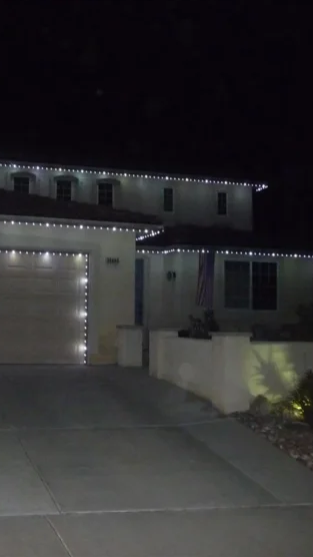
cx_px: 62
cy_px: 277
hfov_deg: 28.4
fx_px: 605
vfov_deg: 49.4
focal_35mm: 41
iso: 800
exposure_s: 1/8
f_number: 3.3
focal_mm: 4.7
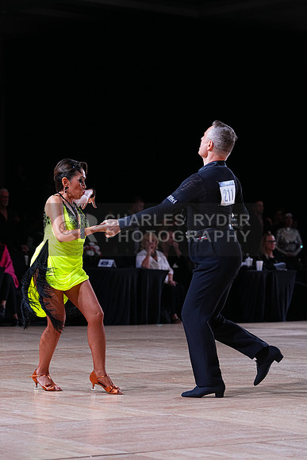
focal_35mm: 108
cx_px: 154
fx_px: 1381
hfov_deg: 12.7
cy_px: 230
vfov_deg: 18.9
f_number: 4
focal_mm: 108
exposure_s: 1/500
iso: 1600
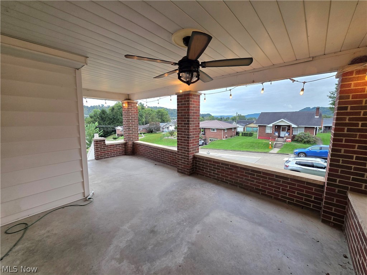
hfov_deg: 106.2
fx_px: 138
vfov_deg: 89.9
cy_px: 138
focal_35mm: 13
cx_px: 184
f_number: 1.9
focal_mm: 2.2
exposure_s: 1/120
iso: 125
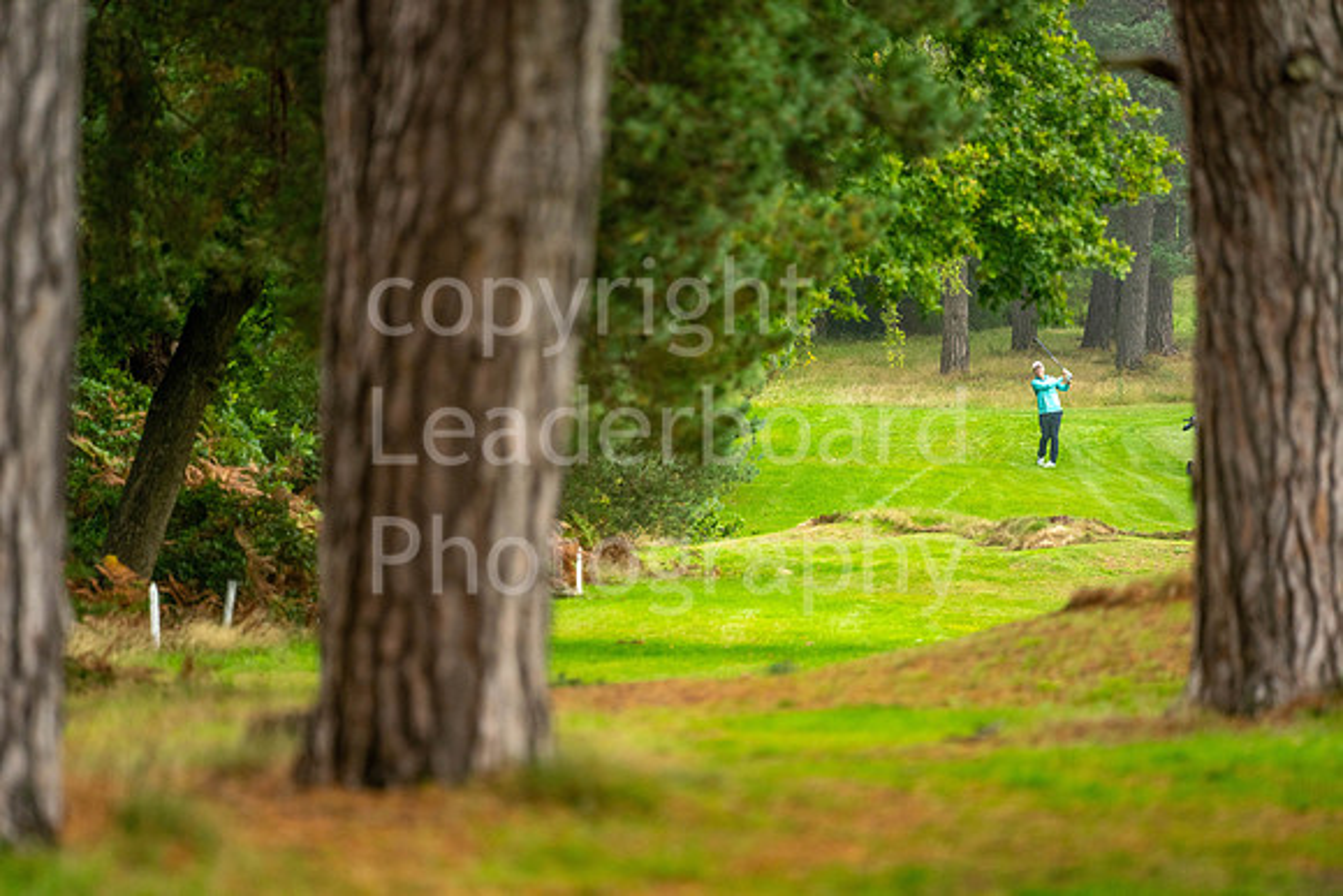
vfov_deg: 4.6
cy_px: 448
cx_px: 672
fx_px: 11194
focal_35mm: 300
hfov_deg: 6.9
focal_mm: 300
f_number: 4
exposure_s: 1/1000
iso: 800
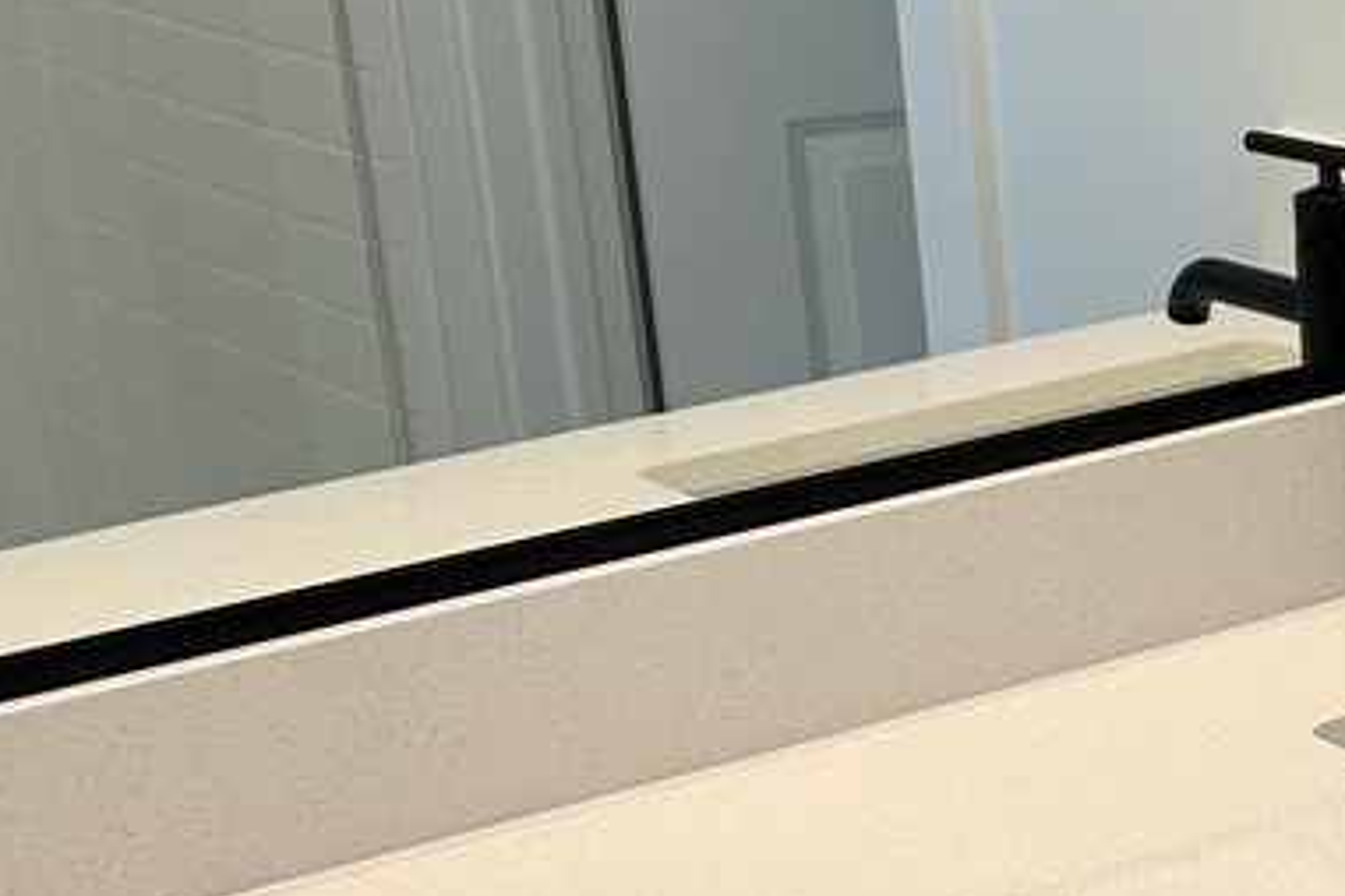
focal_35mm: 109
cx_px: 1483
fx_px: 4072
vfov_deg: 12.4
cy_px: 974
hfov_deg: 18.1
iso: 40
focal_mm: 5.7
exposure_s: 1/224
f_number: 1.5
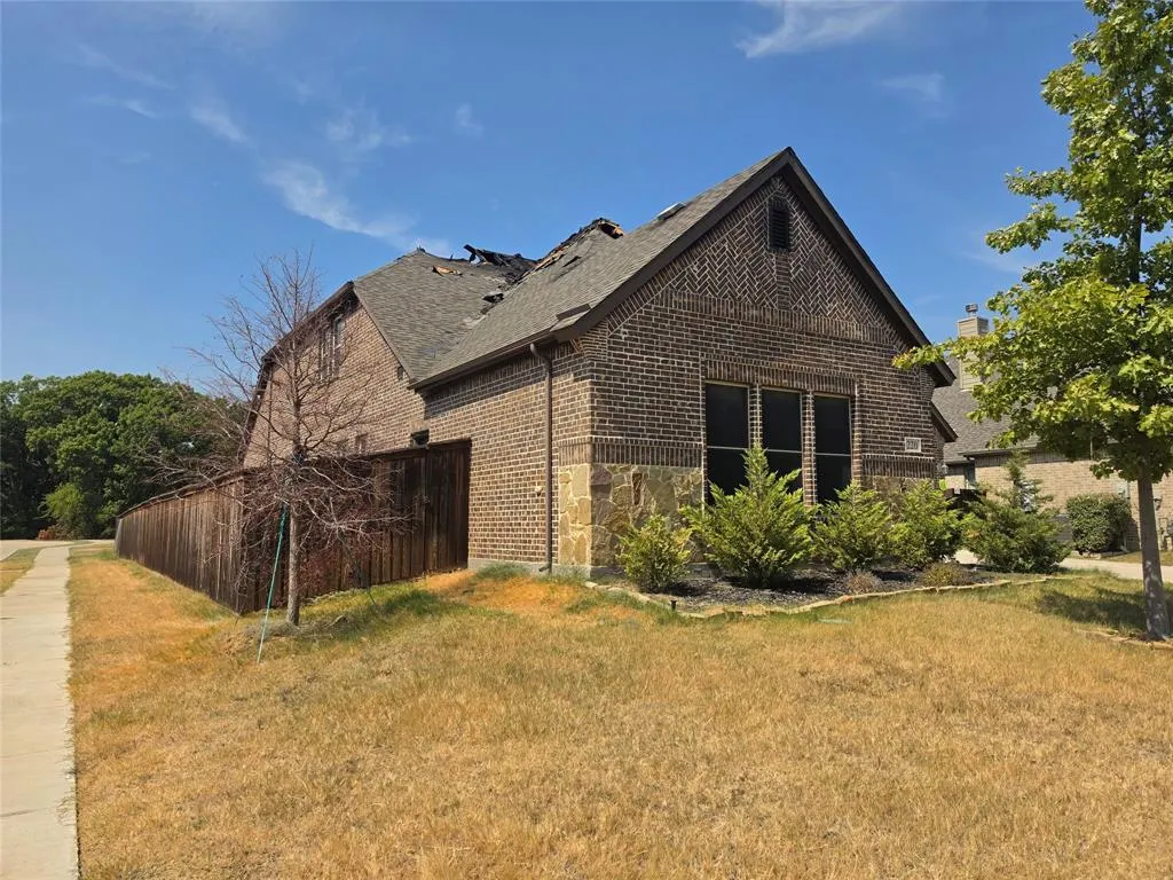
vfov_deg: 58.9
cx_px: 586
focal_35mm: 23
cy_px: 440
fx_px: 779
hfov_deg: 73.9
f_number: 1.4
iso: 64
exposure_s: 1/7622
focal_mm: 6.5
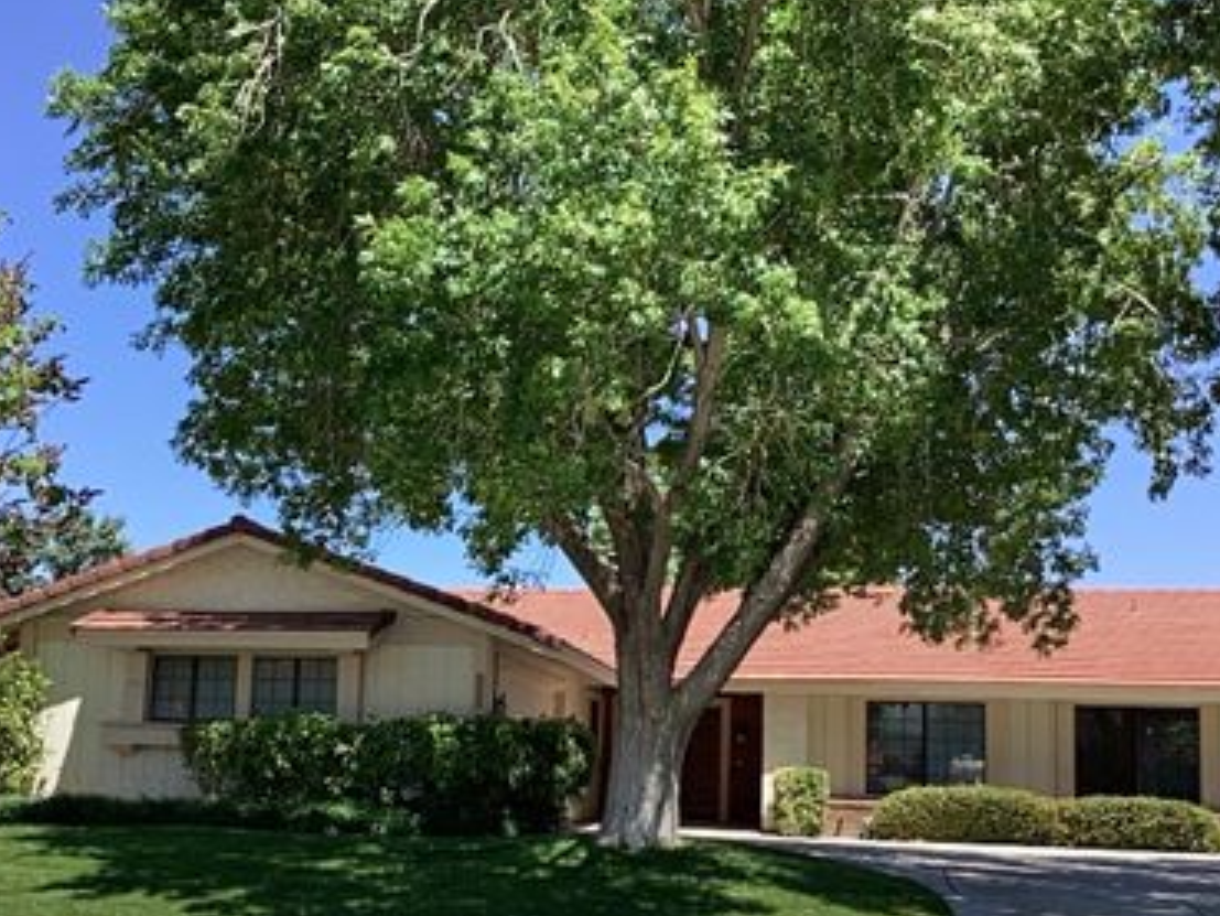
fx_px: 1481
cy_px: 584
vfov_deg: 34.2
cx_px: 466
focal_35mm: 42
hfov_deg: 44.5
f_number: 2.4
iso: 25
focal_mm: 3.3
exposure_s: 1/954
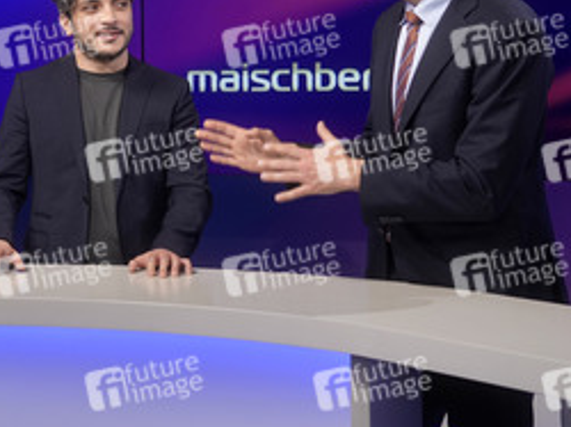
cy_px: 98
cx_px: 83
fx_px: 1285
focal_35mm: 78
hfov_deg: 24.5
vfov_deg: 18.7
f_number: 2.2
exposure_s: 1/200
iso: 640
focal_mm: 30
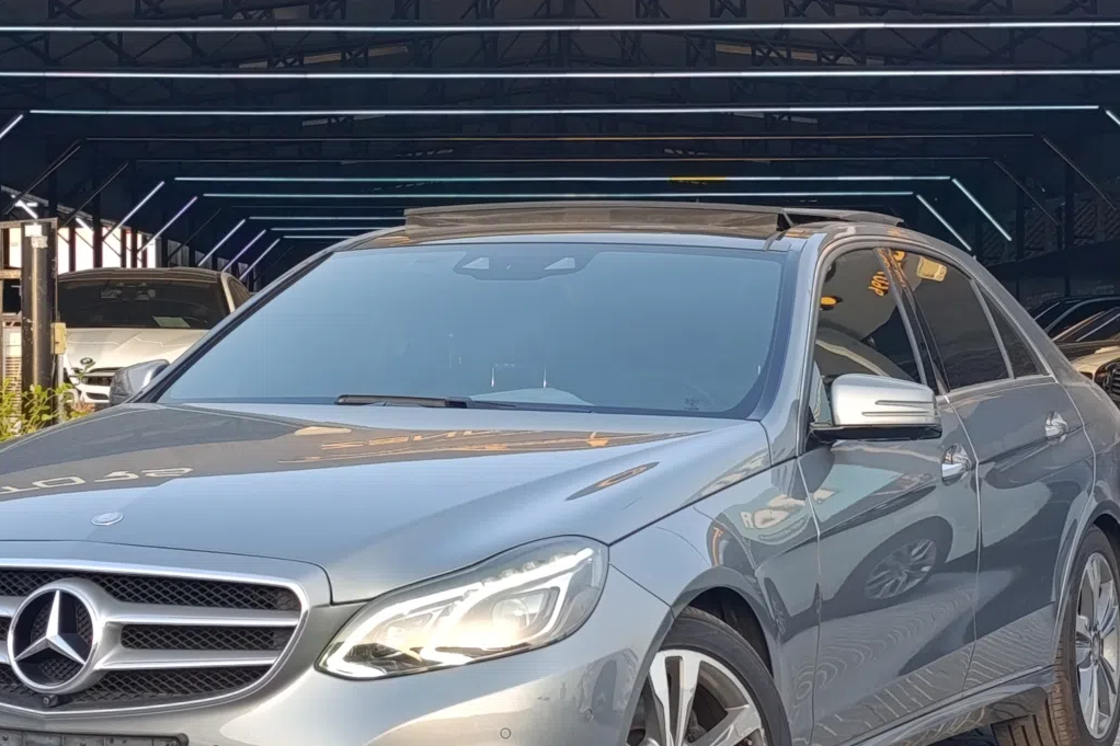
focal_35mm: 96
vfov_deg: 14.2
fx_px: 2986
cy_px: 314
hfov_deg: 21.2
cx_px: 454
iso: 74
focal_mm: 6.11
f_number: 1.65
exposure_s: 1/100
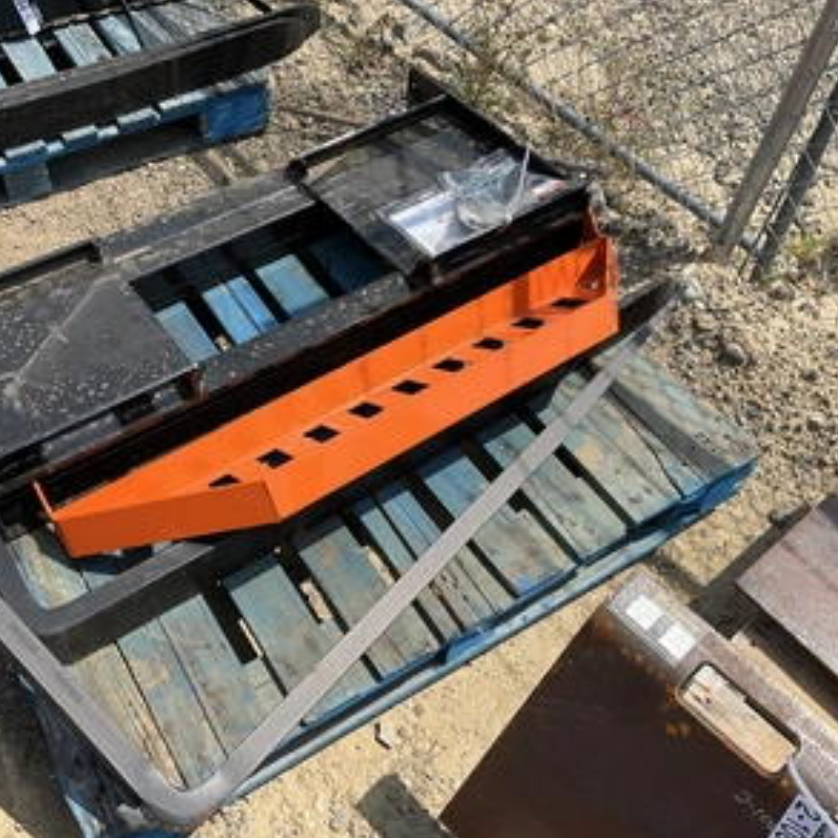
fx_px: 959
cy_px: 426
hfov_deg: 46.9
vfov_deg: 47.2
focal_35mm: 35
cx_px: 323
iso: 25
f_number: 1.8
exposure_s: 1/1412
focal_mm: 3
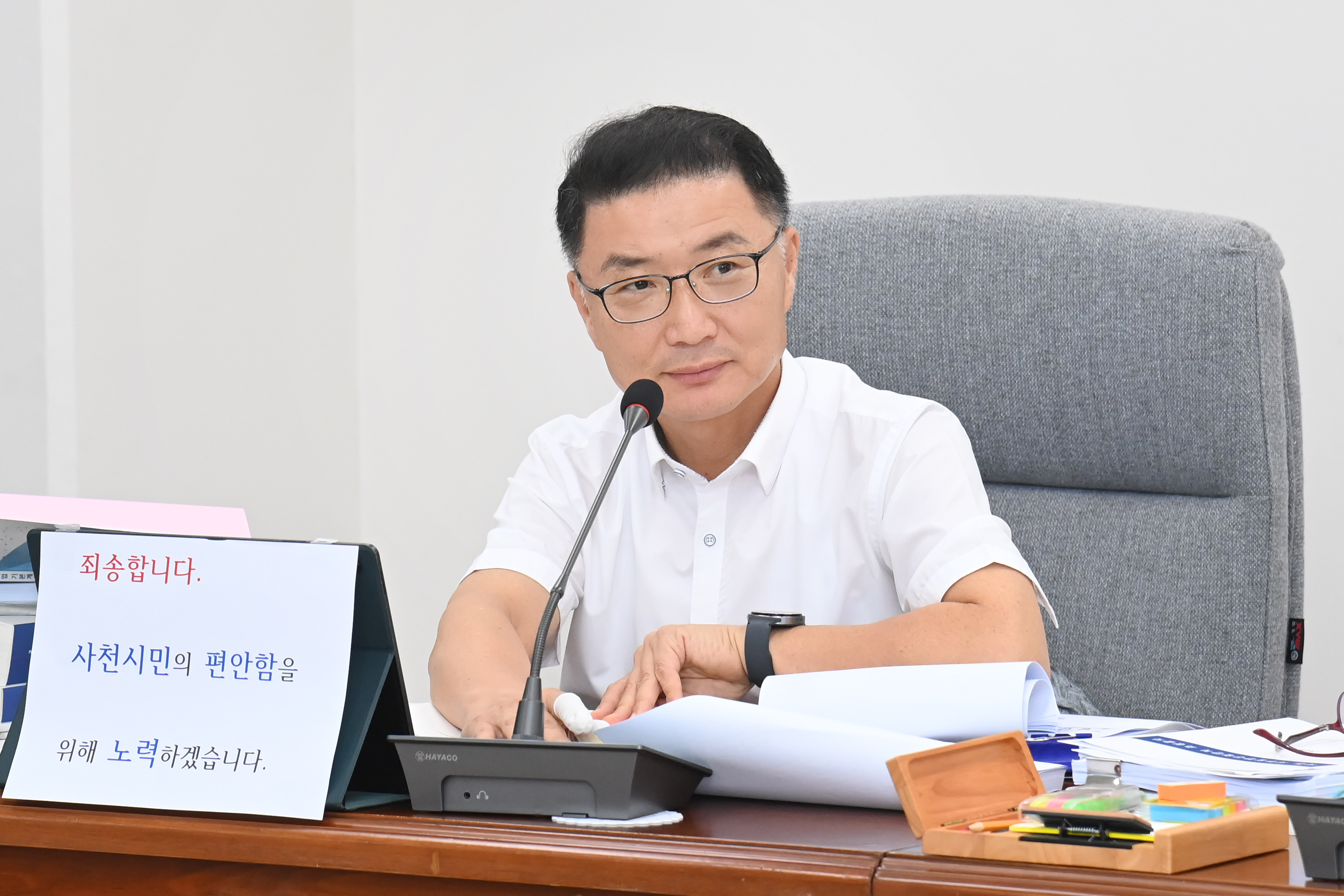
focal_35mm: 120
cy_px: 448
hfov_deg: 17.1
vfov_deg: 11.4
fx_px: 4480
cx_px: 672
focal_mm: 120
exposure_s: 1/250
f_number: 6.3
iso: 3200
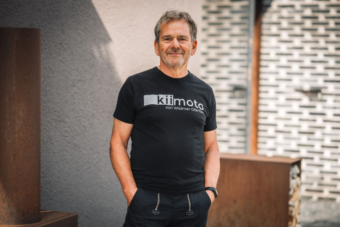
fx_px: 803
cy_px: 114
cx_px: 170
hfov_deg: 23.9
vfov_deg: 16.1
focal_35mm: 85
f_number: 2.2
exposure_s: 1/800
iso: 100
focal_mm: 85
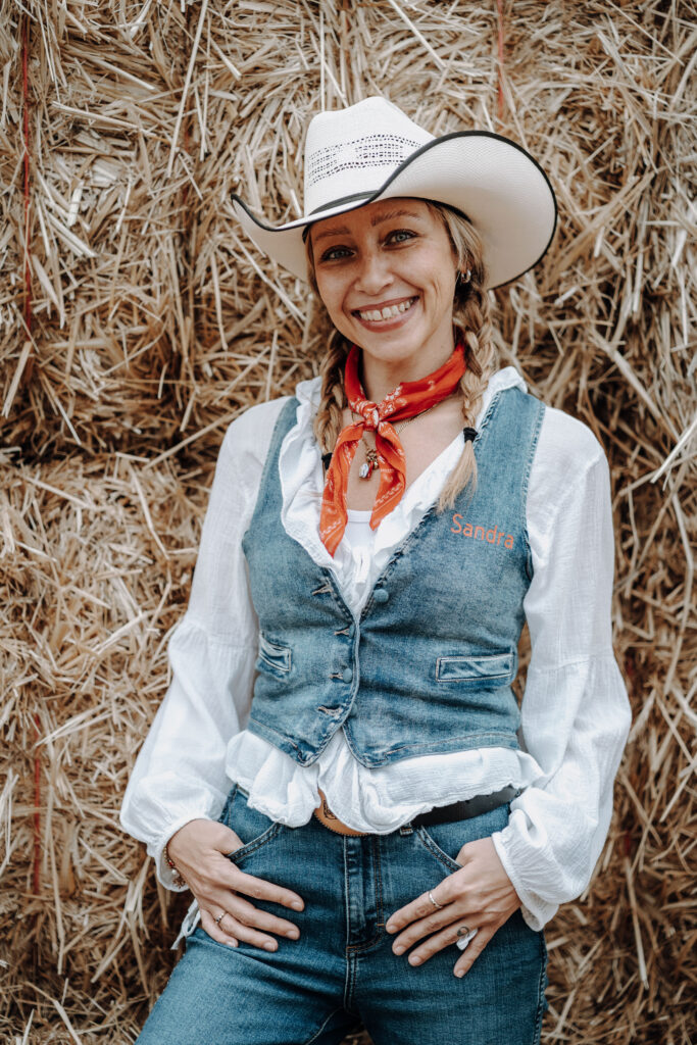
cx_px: 348
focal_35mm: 85
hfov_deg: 16.1
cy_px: 522
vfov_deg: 23.9
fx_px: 2468
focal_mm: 85
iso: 400
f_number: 2
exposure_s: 1/1000
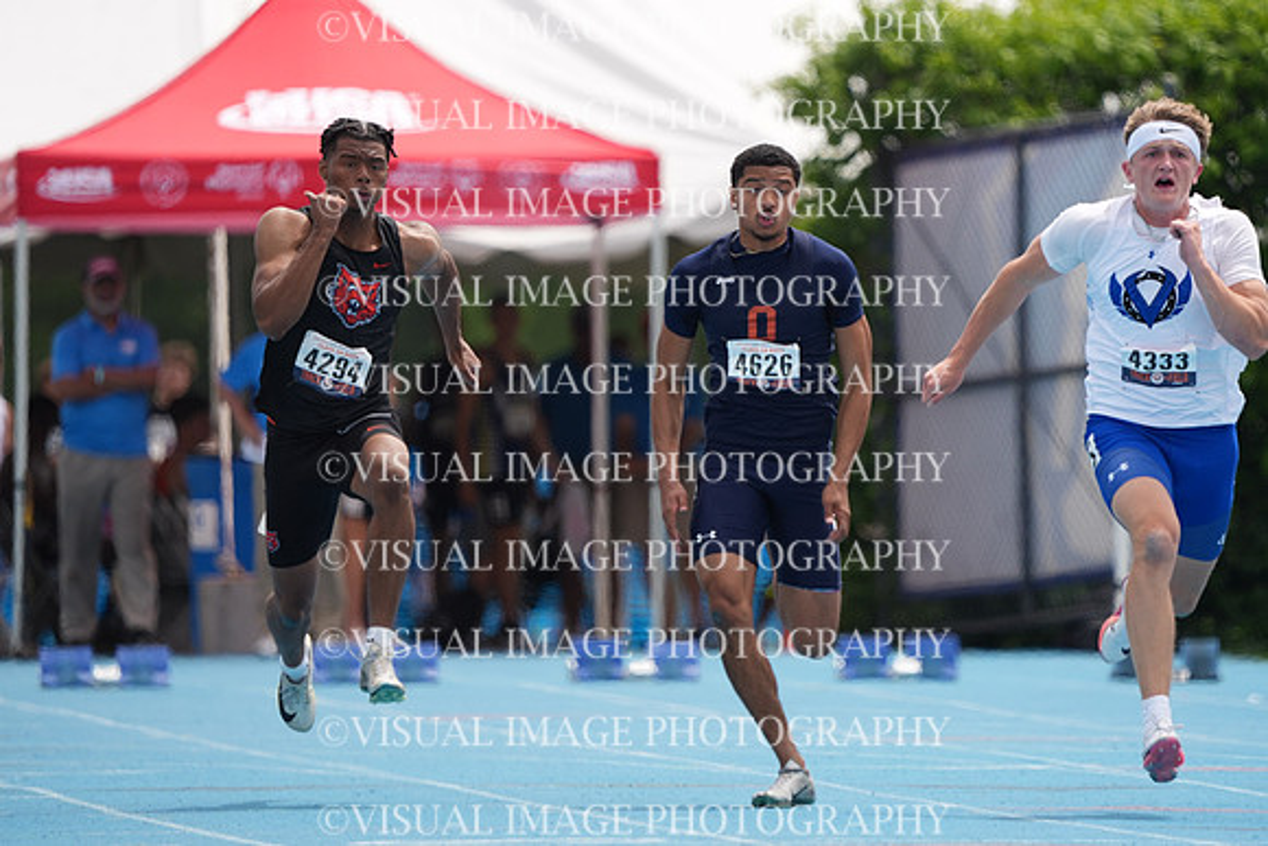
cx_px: 634
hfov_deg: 3.4
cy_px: 423
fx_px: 21137
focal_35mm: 600
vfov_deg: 2.3
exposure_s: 1/1600
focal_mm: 600
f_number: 6.3
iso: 500
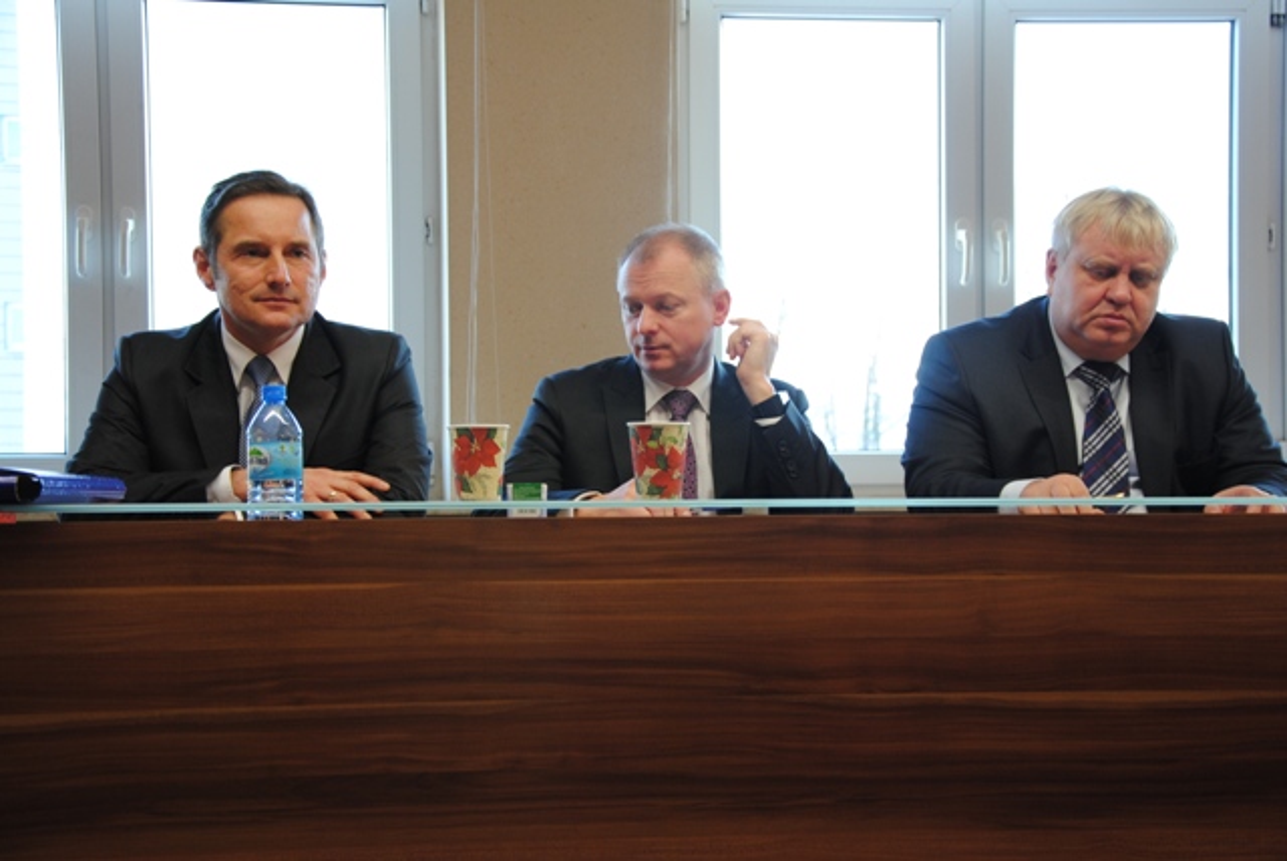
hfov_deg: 35.0
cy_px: 430
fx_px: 2040
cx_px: 644
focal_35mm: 57
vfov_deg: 23.8
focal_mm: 38
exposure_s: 1/30
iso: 220
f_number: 4.5
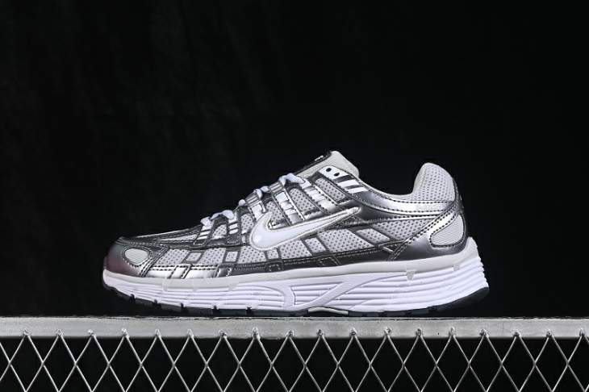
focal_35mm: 75
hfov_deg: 27.0
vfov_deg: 18.2
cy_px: 196
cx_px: 294
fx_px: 1226
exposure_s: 1/80
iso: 160
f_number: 8
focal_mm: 50
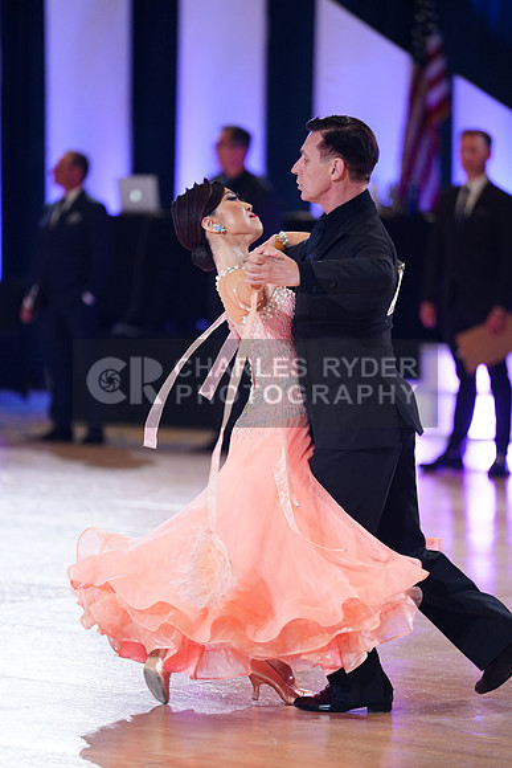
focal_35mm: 180
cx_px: 256
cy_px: 384
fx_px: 3837
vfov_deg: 11.4
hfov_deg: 7.6
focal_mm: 180
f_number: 2.8
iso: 2000
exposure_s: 1/400
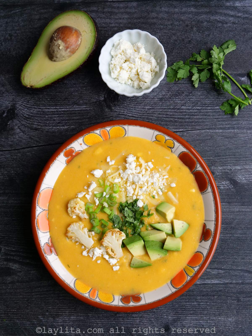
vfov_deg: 38.2
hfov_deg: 29.1
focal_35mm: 50
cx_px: 126
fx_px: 485
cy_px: 168
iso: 500
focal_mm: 25
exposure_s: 1/60
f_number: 3.5
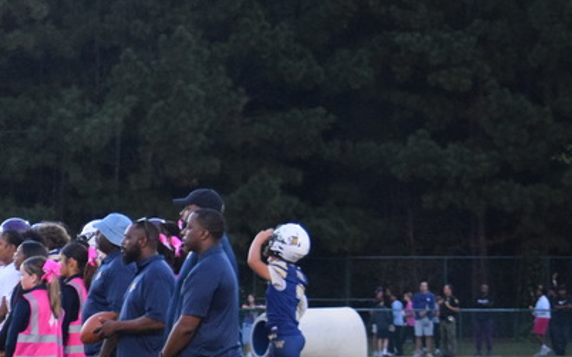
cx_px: -135
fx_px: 3522
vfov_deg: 5.8
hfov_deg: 9.2
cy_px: 338
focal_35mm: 226
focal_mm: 58
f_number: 4.5
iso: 3200
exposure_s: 1/320
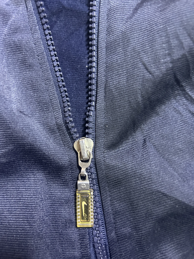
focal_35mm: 26
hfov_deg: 53.1
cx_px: 97
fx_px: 194
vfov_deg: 67.3
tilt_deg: -60.8
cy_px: 130
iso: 500
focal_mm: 5.7
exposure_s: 1/33
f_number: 1.5
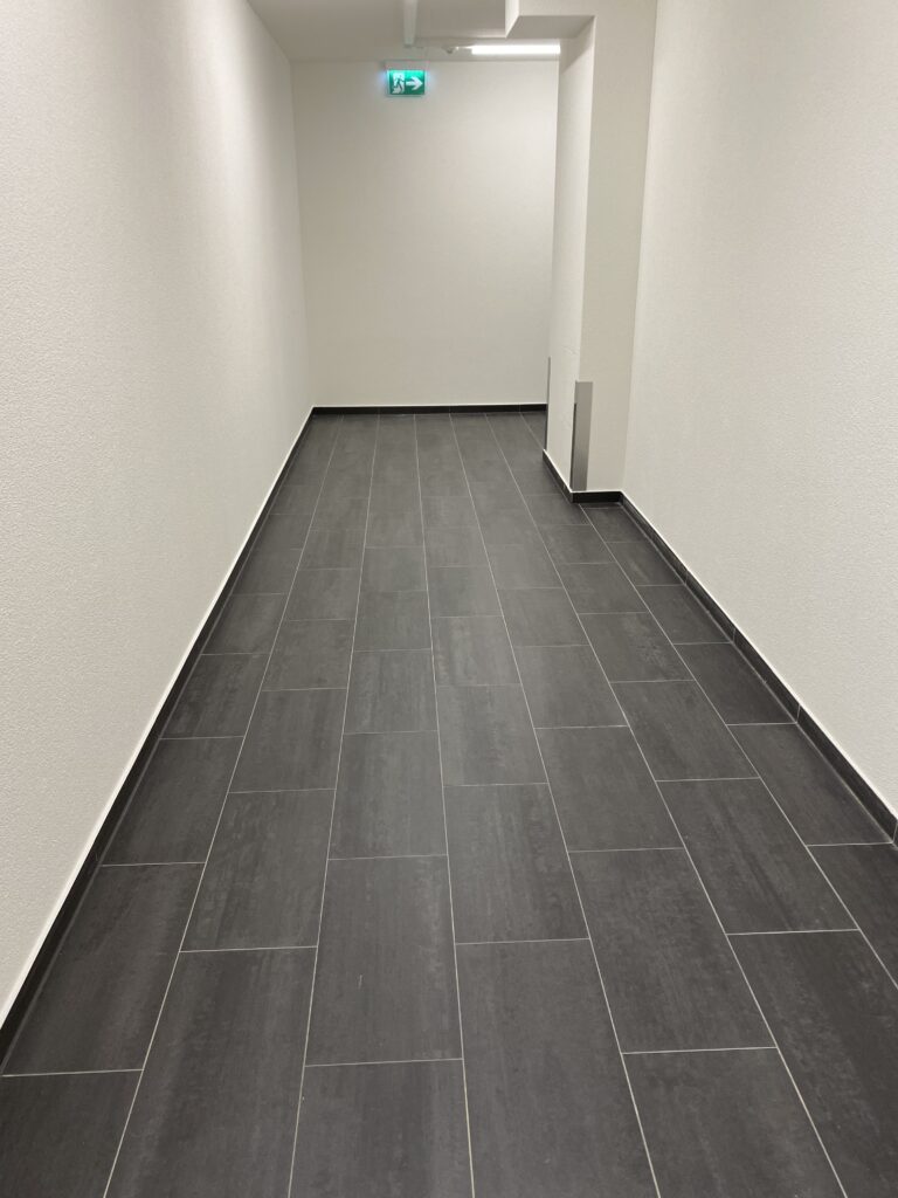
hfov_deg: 53.1
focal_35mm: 26
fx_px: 899
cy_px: 599
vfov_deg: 67.3
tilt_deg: -21.7
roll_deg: +1.2
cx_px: 449
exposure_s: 1/122
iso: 100
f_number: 1.8
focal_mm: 4.25
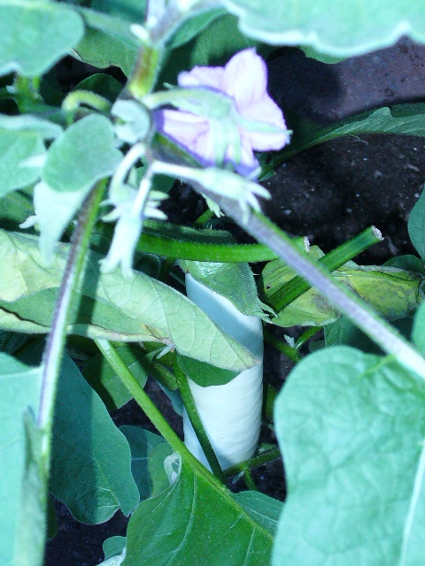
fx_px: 1342
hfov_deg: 18.0
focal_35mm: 82
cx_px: 212
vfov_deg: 23.8
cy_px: 283
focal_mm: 9.9
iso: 200
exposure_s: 1/30
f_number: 3.1
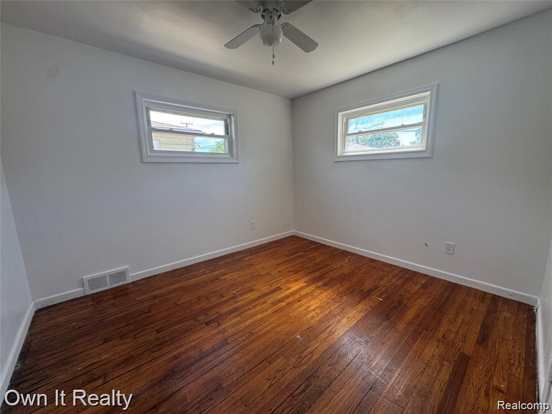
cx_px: 276
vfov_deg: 85.7
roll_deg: +0.8
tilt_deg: -9.2
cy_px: 207
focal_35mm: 14
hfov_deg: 102.1
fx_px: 223
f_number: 2.2
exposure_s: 1/99
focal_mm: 2.22
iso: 64
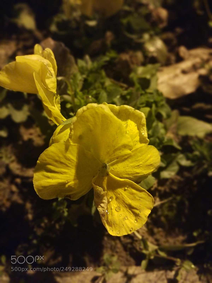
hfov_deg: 48.2
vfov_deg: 61.7
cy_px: 142
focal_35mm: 29
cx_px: 106
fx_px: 237
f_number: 2
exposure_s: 1/12
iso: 1753
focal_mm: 4.26
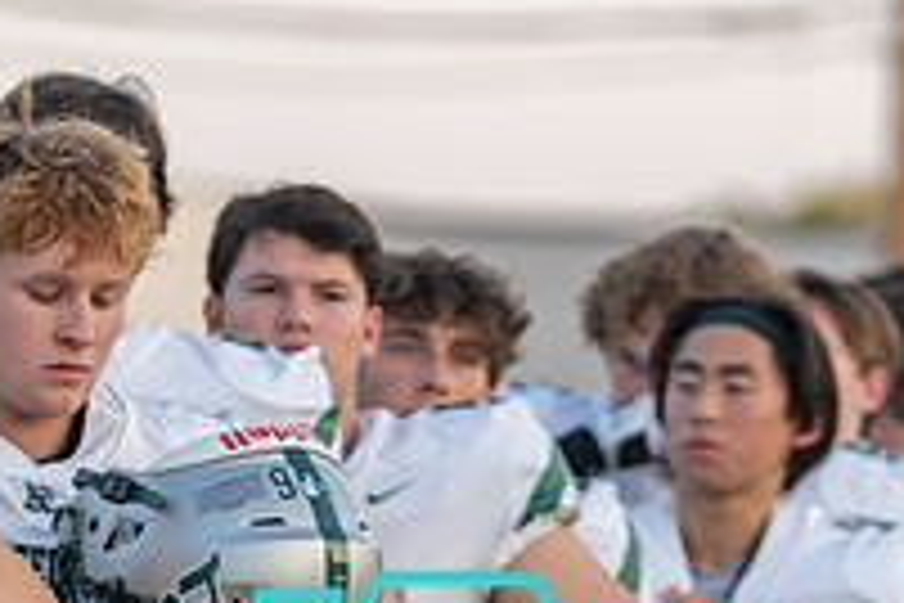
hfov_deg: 4.8
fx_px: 10872
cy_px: 785
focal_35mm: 433
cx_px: 319
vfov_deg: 3.2
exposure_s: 1/320
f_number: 2.8
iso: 200
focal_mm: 150
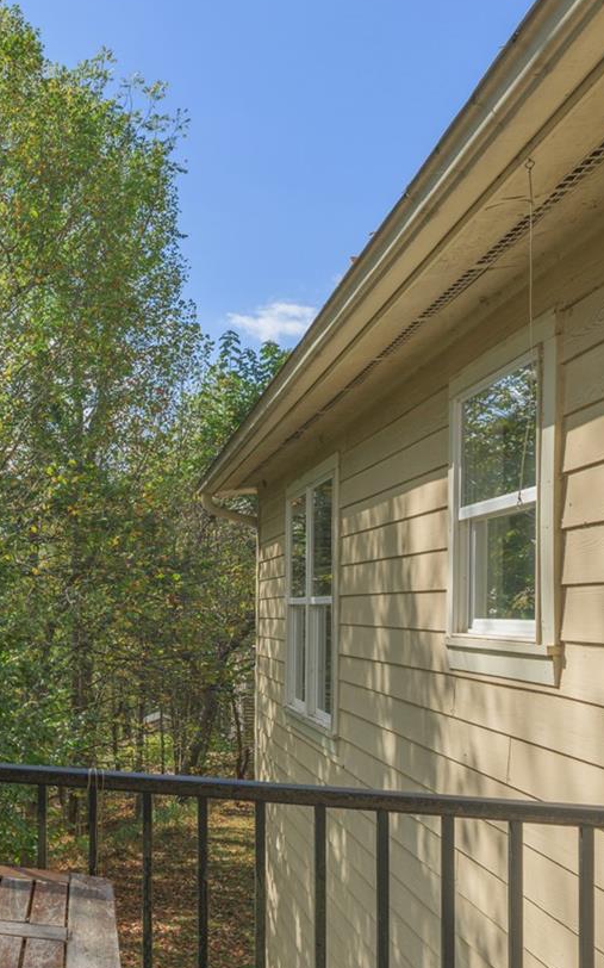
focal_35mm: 36
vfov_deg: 53.4
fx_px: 949
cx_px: -294
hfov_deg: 26.2
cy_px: 606
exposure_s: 1/200
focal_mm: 14
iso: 64
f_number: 8
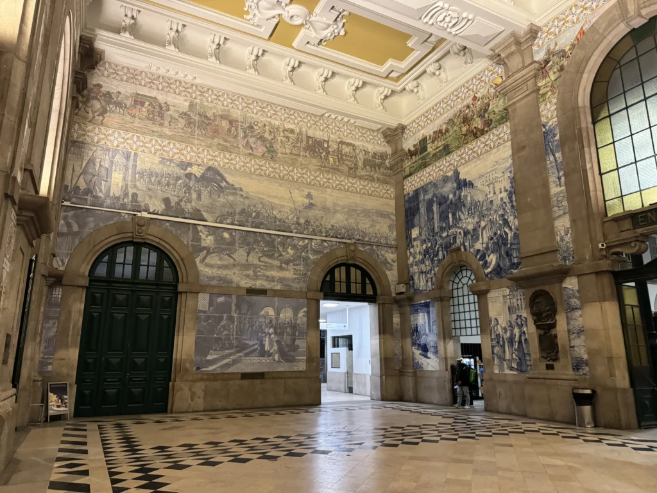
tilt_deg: +13.1
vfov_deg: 56.8
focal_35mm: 24
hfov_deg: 71.6
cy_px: 246
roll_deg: +0.5
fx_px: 456
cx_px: 328
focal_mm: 6.86
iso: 800
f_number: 1.78
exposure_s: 1/60
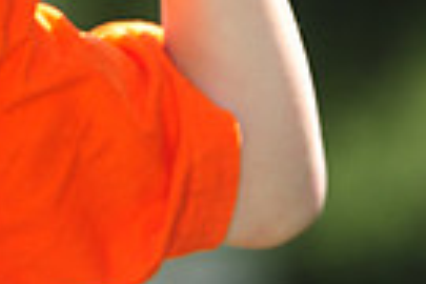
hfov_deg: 2.9
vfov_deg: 1.9
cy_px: -177
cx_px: -398
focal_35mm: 710
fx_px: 8401
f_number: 4.5
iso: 200
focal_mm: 165
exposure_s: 1/640
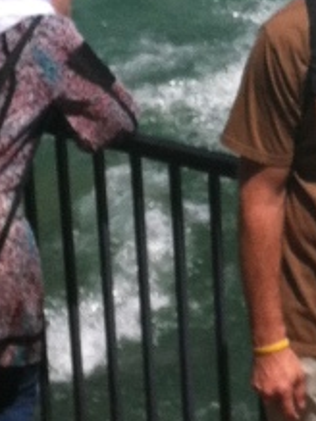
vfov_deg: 9.0
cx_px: 403
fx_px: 2668
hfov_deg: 6.7
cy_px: 100
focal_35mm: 219
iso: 80
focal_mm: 3.85
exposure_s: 1/1765
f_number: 2.8
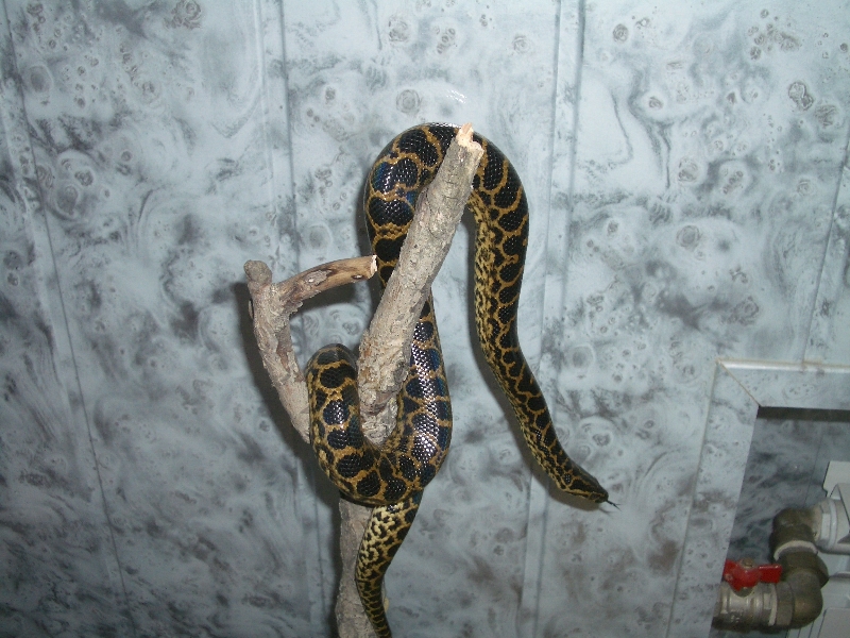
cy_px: 319
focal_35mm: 41
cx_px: 425
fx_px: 1007
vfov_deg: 35.1
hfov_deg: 45.8
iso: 100
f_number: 2.8
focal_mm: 6.8
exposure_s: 1/60
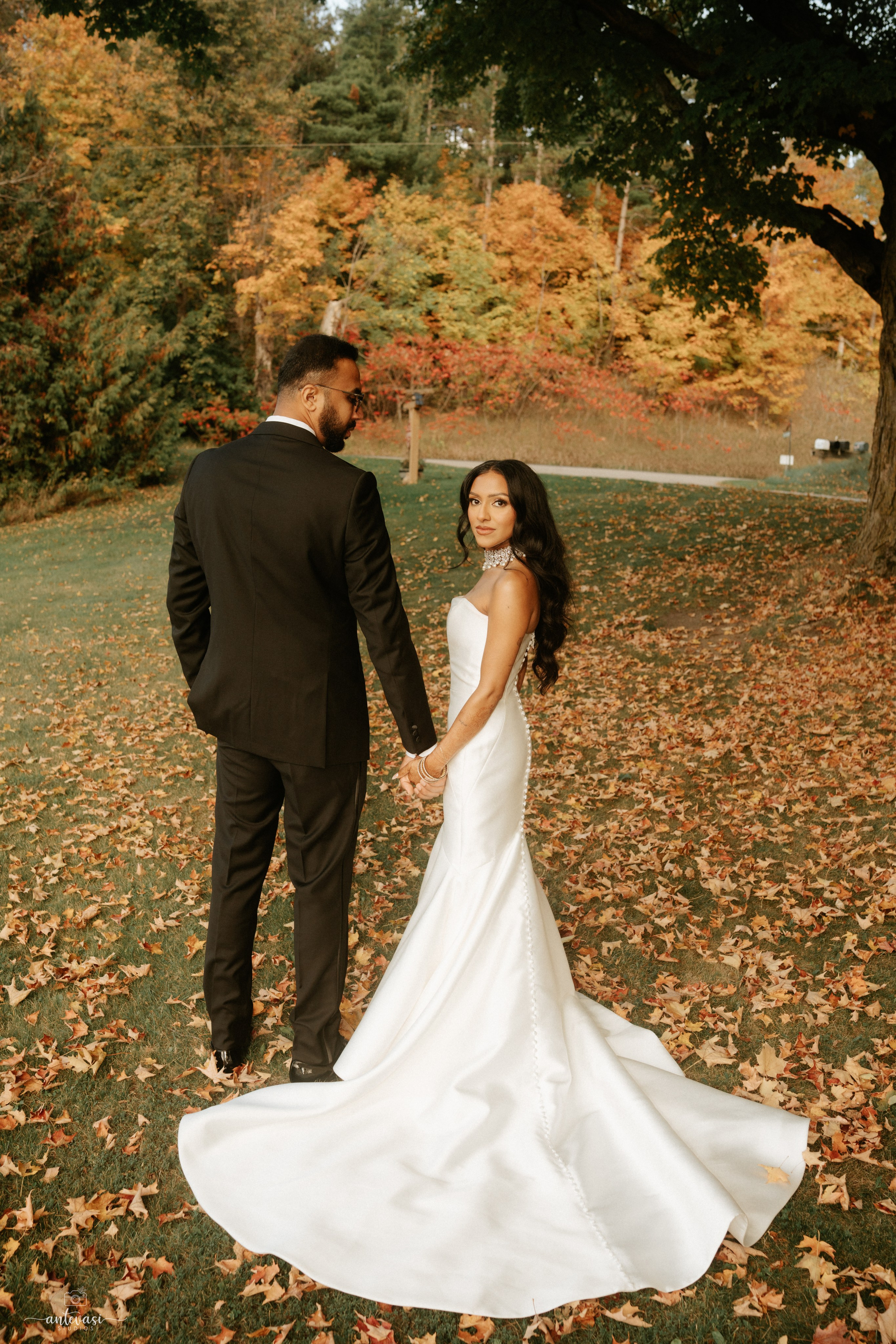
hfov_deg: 37.9
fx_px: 1307
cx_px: 448
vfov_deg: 54.4
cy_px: 672
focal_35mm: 35
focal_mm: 35
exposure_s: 1/160
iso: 320
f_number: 4
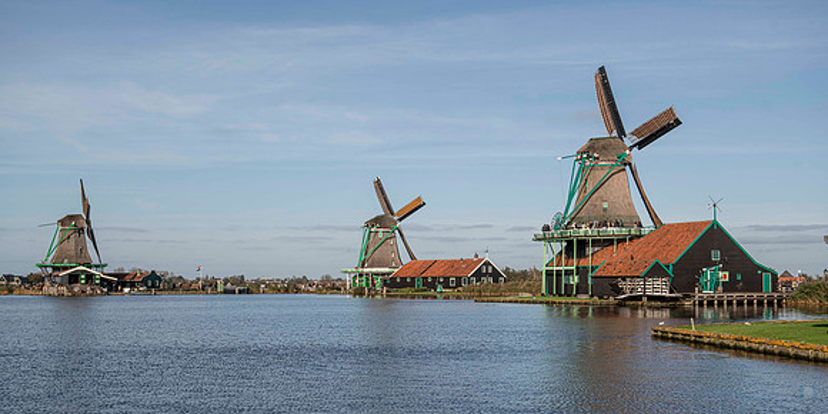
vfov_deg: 22.6
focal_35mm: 48
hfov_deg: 43.6
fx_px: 1035
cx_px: 414
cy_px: 244
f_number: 5.6
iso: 64
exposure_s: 1/800
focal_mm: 45
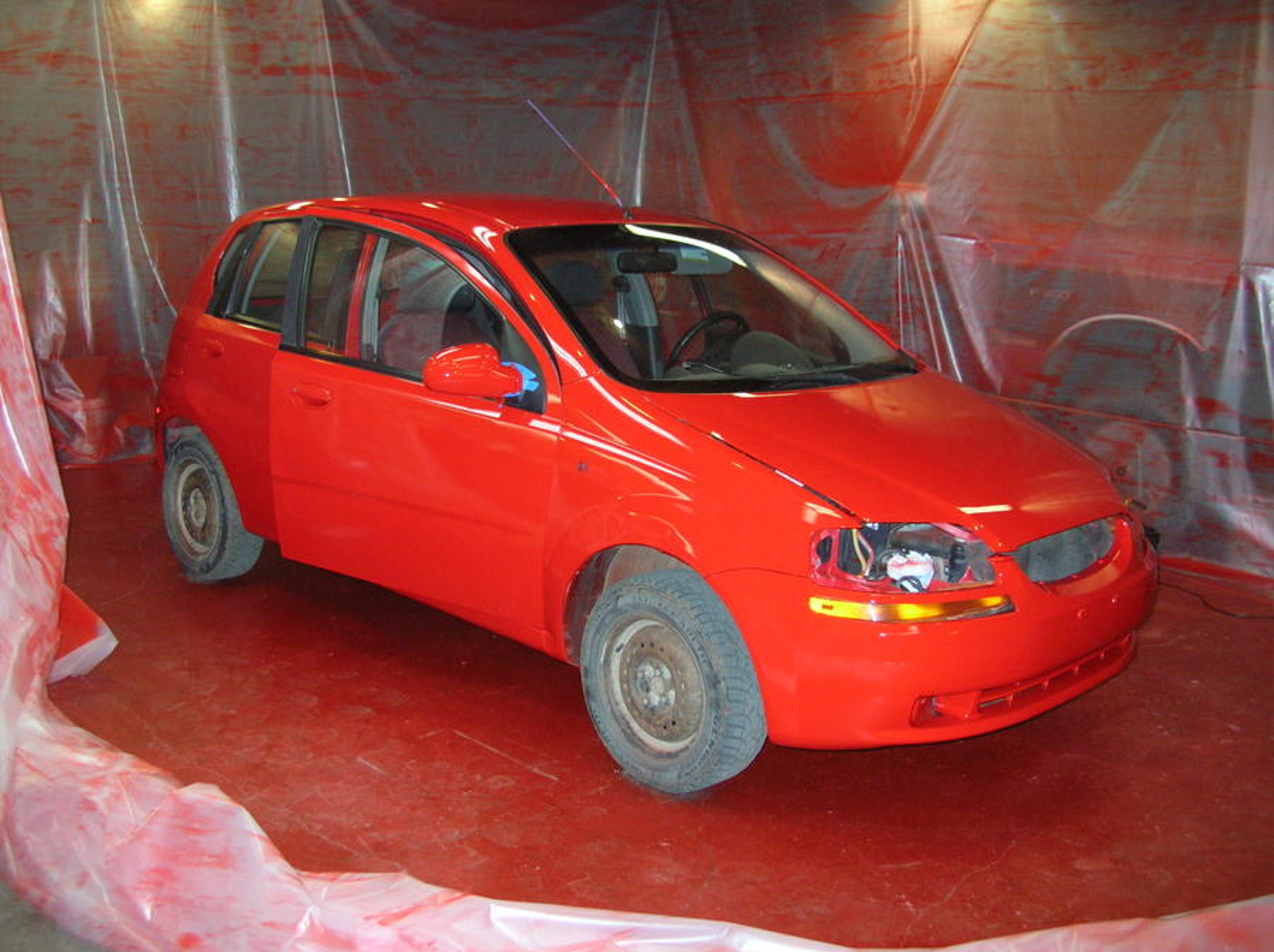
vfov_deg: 39.6
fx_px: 1324
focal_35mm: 36
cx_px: 637
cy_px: 476
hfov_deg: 51.4
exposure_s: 1/60.1
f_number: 2.7
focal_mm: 6
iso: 154
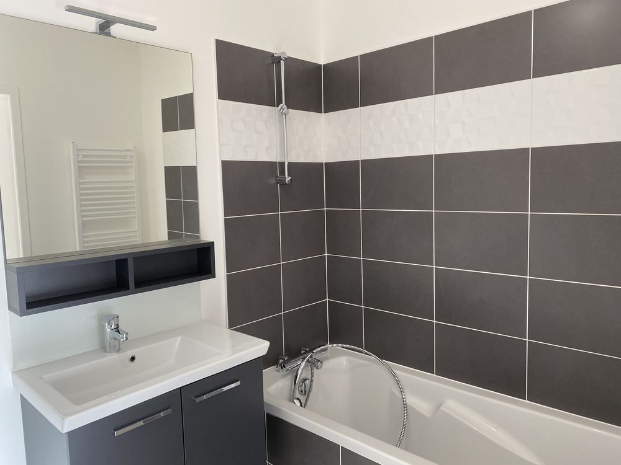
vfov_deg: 53.1
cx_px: 310
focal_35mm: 26
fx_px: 466
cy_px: 232
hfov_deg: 67.3
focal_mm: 4.25
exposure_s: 1/112
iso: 125
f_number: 1.8
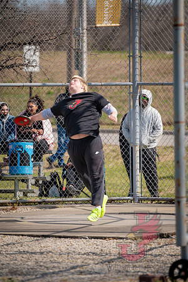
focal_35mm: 292
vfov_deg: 7.0
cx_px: 94
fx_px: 2291
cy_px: 141
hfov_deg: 4.7
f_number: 2.8
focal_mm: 195
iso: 100
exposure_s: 1/1000
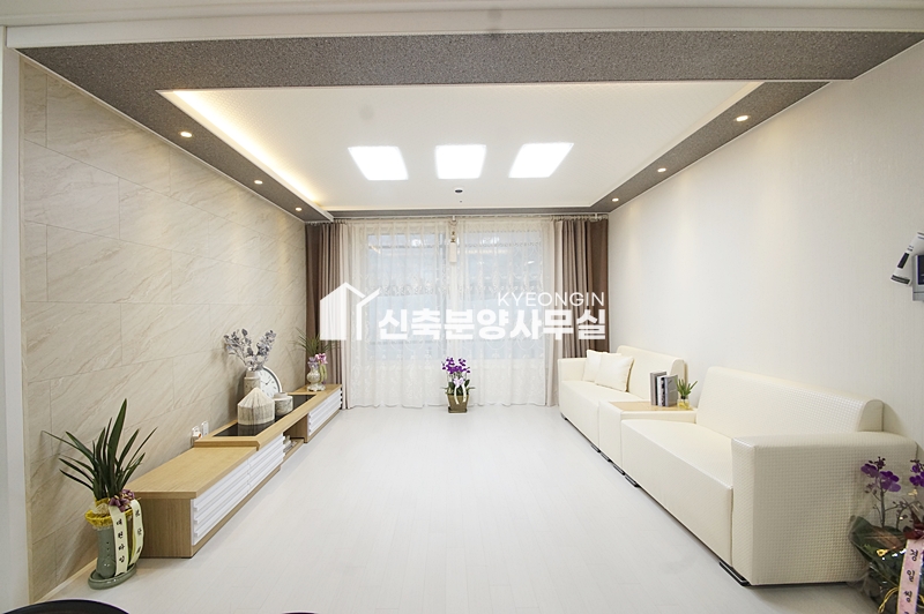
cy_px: 307
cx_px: 462
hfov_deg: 100.4
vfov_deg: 77.2
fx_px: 385
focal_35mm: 15
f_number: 9
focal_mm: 10
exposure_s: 1/30
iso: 800
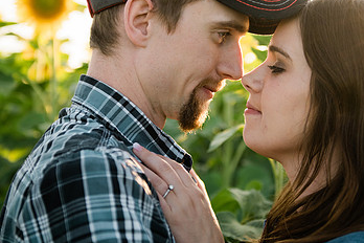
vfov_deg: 17.1
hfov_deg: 25.4
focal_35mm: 80
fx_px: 809
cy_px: 104
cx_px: 186
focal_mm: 48
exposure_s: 1/1000
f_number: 2.8
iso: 200
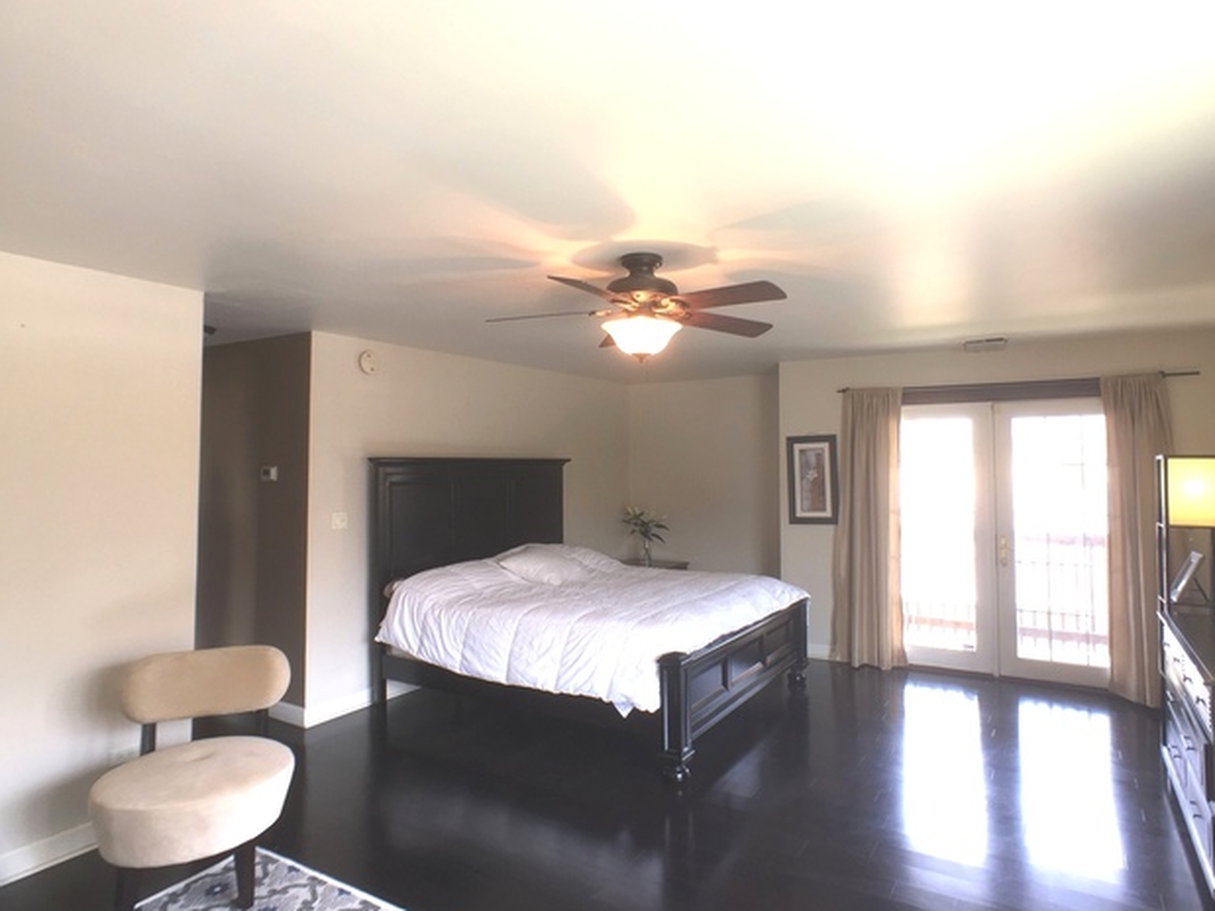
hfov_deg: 60.0
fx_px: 1053
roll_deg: +0.8
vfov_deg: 46.8
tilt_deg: +1.3
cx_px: 622
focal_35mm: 30
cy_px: 456
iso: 32
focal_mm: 4.15
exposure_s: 1/30
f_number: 2.2
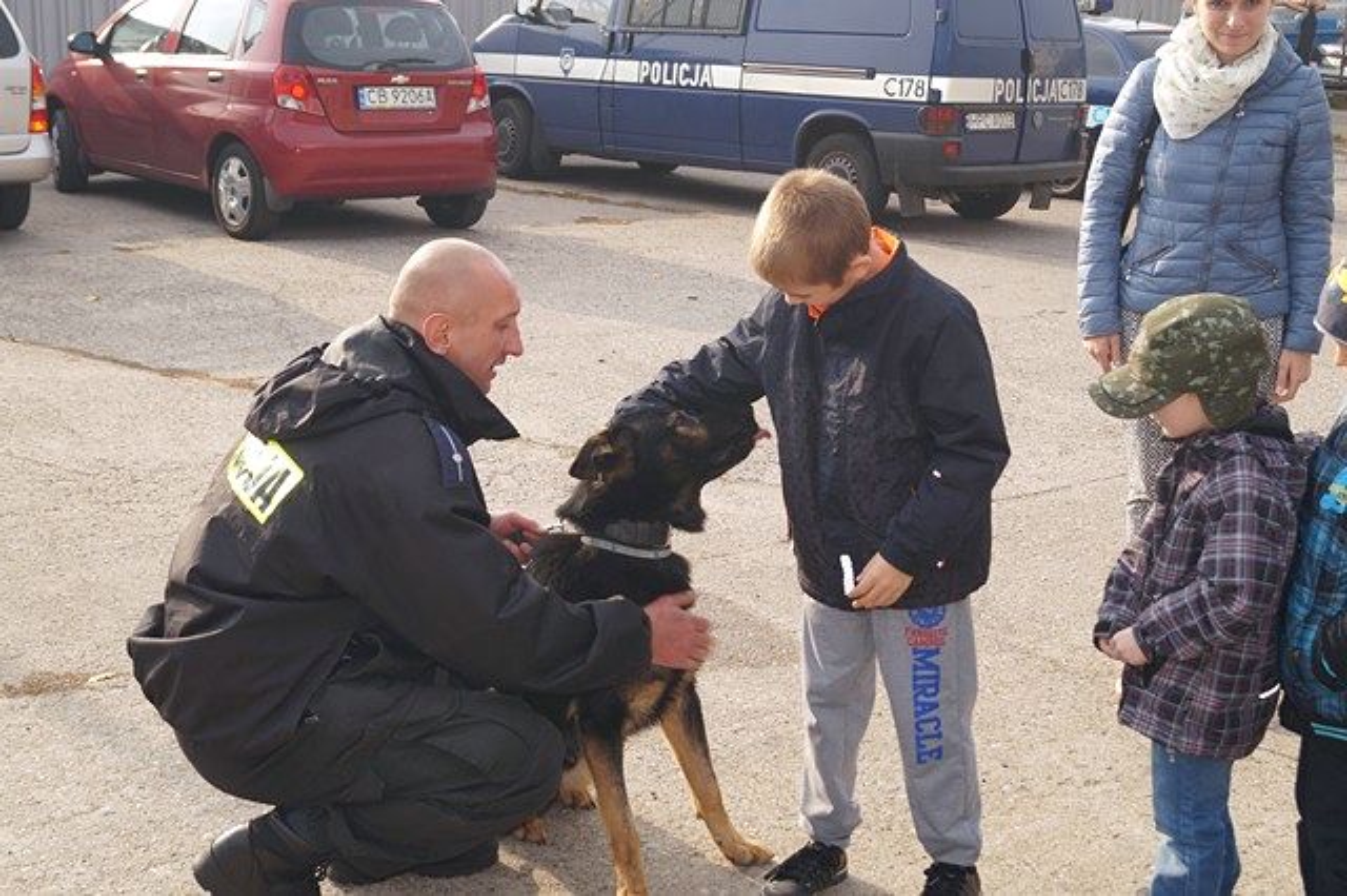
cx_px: 674
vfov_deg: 29.8
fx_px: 1683
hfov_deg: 43.6
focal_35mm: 45
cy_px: 448
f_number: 7.1
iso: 100
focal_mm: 30
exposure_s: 1/160
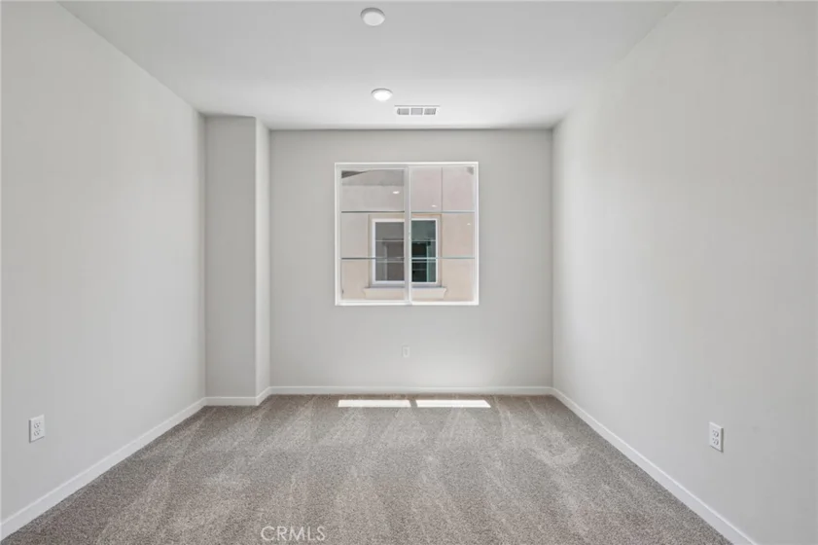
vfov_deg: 77.3
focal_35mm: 15
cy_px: 272
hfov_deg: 100.4
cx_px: 409
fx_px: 341
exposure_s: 1/30
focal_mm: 15
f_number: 9
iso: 250
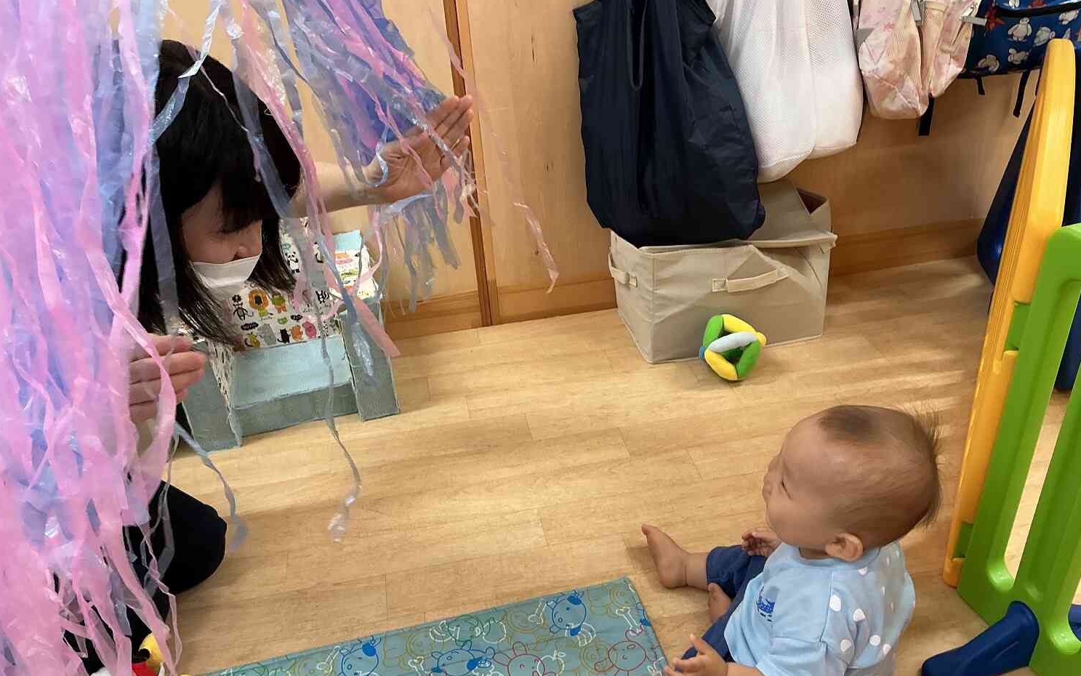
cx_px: 542
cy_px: 395
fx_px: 913
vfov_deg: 40.5
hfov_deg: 61.2
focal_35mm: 31
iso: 64
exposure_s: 1/60
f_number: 1.8
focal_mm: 3
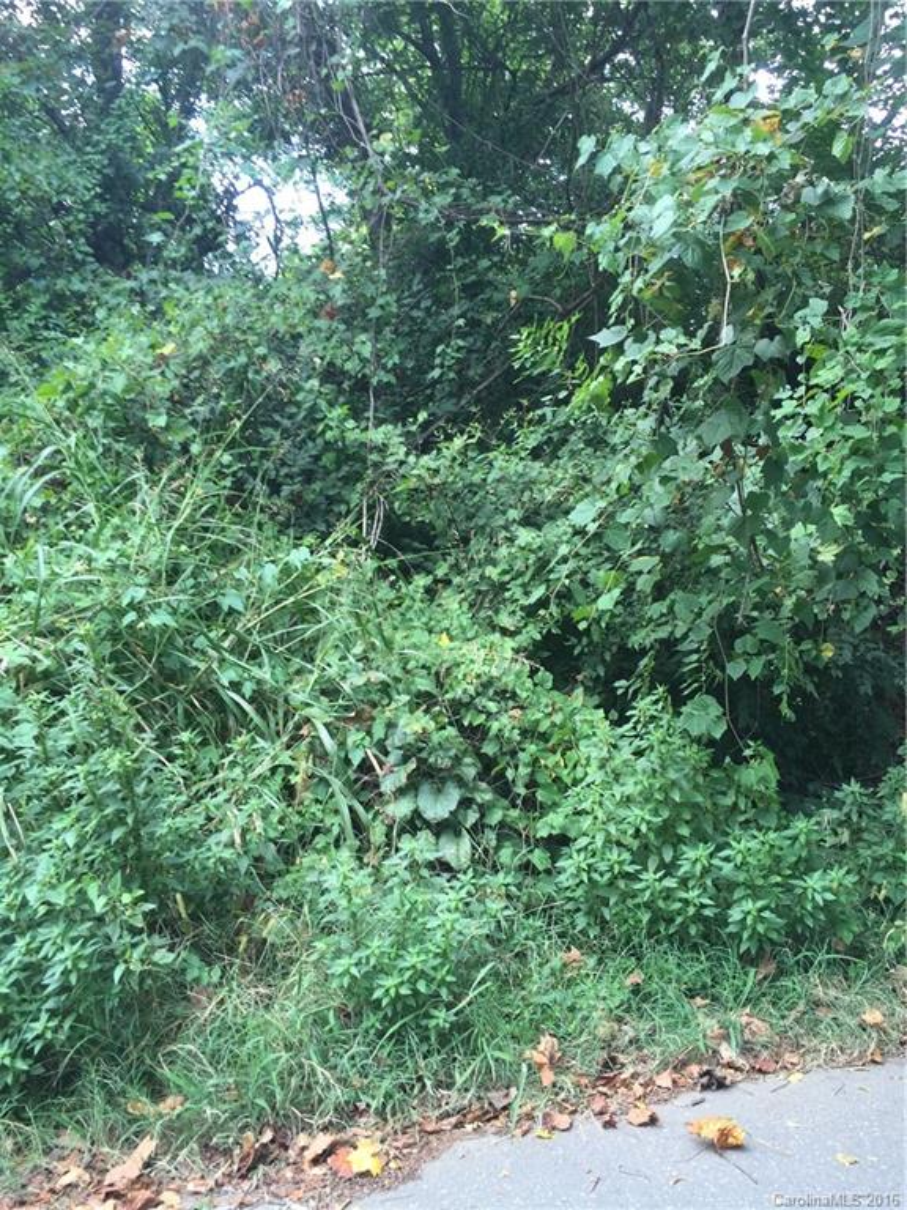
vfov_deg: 61.7
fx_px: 1013
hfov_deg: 48.2
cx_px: 454
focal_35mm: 29
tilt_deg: -0.5
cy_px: 605
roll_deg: -0.4
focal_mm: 4.15
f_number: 2.2
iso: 32
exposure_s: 1/60
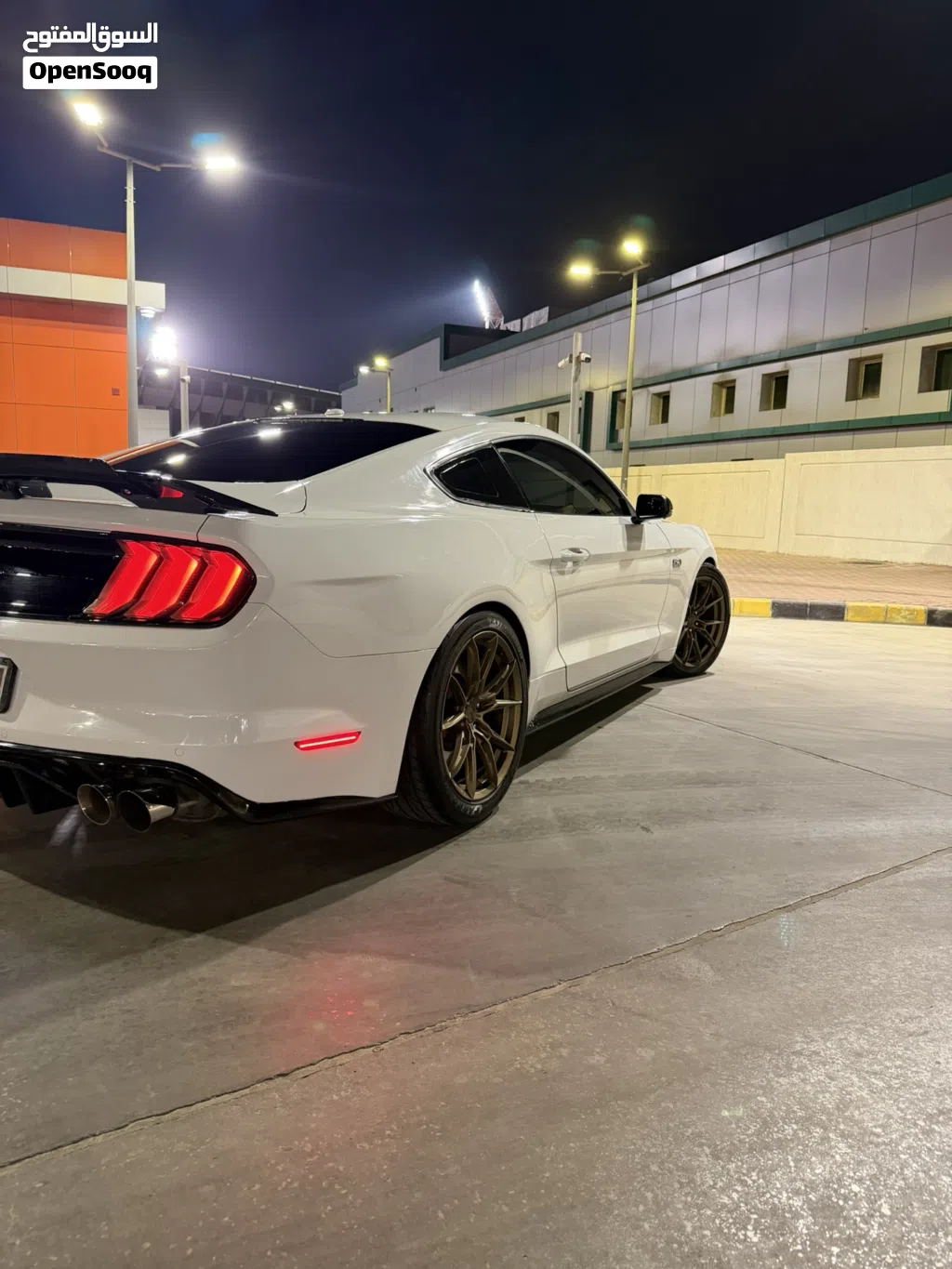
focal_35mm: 24
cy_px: 634
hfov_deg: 56.8
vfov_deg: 71.6
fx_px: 880
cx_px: 476
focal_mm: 6.76
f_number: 1.78
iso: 500
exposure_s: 1/50
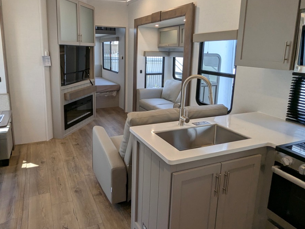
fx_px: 221
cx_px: 131
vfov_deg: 54.6
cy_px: 93
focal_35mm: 25
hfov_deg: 69.0
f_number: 2.2
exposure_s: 1/126
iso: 106
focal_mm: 2.35
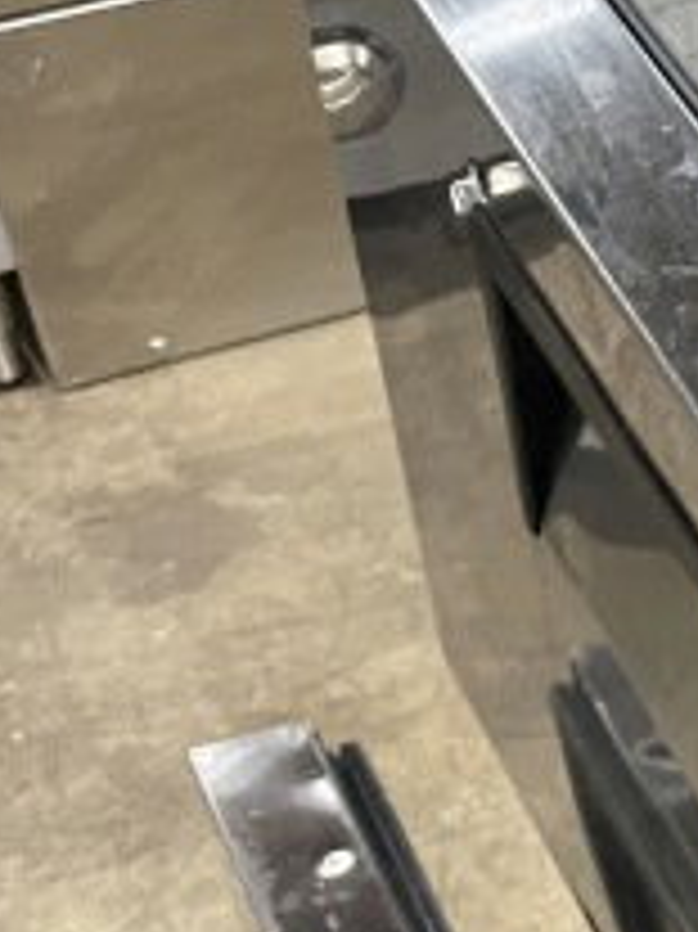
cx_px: 1193
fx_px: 2745
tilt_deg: -45.2
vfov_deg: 18.6
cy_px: 1020
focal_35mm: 102
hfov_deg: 13.3
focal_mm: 4.2
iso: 320
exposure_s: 1/60
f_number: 1.6
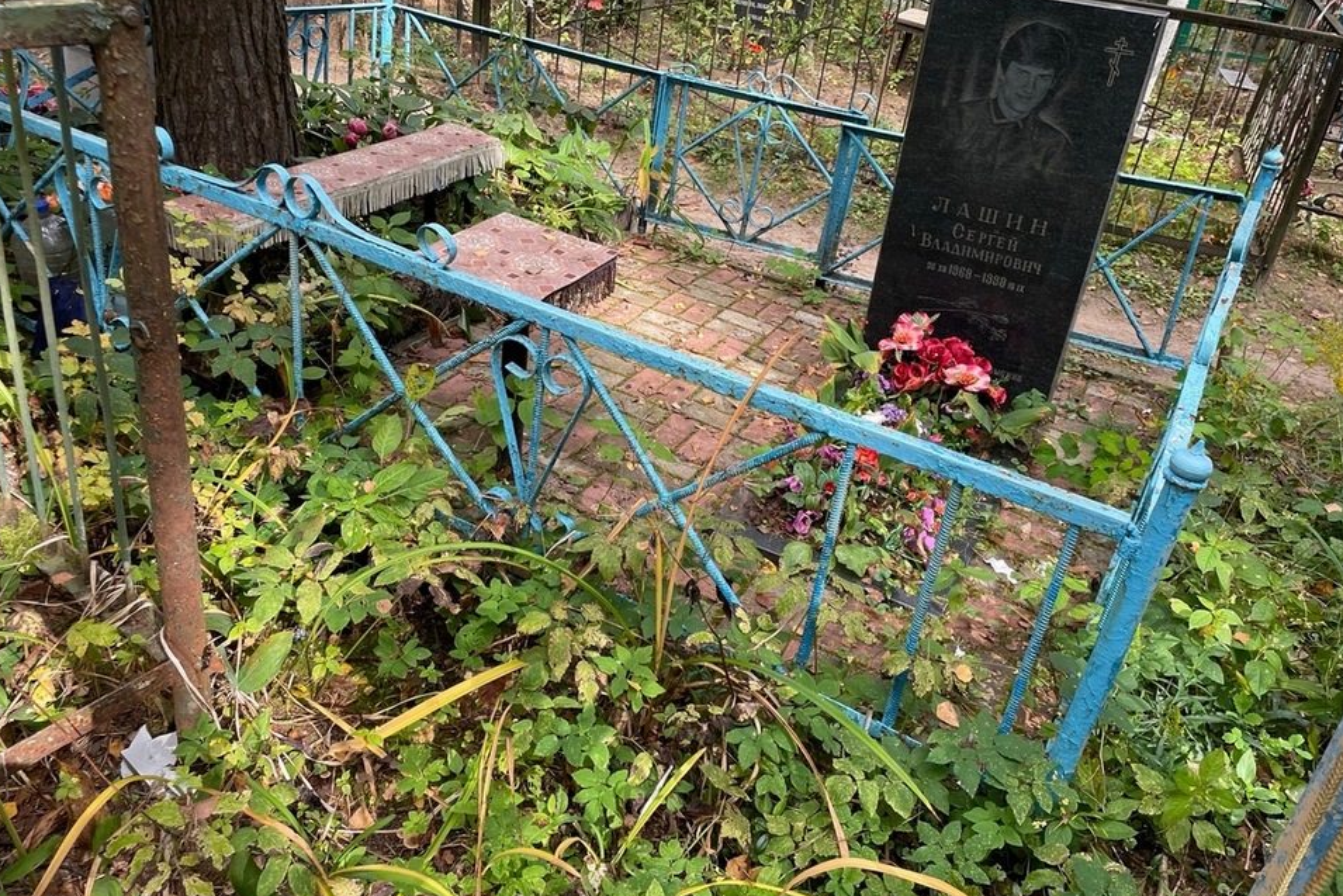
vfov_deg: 44.8
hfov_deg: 63.6
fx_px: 1082
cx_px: 636
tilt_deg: -22.2
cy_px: 376
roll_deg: -5.8
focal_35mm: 29
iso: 32
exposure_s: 1/195
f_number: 1.6
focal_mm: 4.2
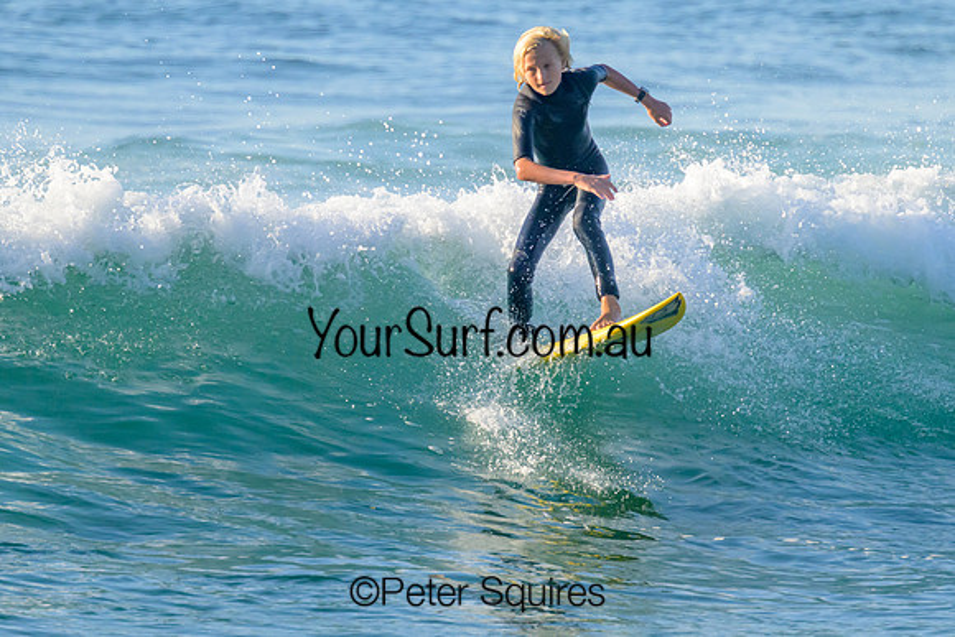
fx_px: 29080
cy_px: 257
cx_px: 534
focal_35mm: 1096
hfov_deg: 1.9
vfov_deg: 1.3
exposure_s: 1/2000
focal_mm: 800
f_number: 11
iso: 1600
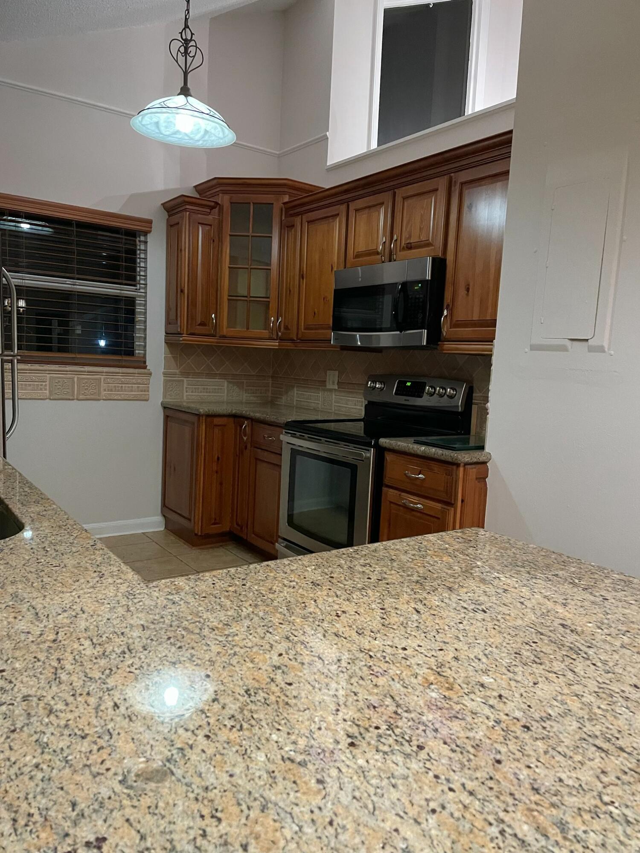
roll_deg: -2.9
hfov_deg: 53.1
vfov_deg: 67.3
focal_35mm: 26
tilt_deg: -6.5
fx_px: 641
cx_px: 320
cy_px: 426
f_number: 1.6
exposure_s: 1/40
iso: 400
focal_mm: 4.2
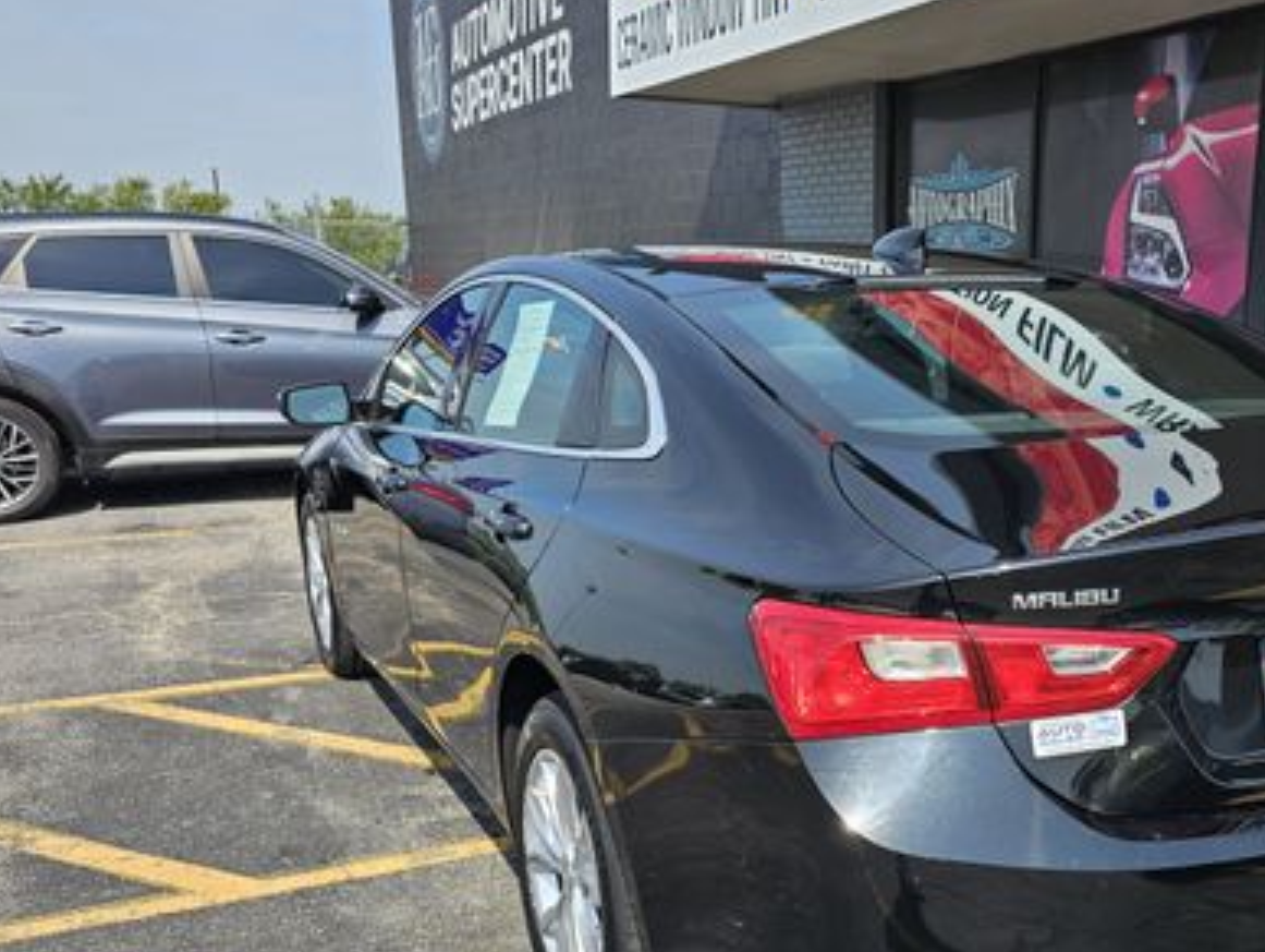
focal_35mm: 38
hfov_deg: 47.4
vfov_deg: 37.3
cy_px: 641
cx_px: 925
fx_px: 1390
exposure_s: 1/460
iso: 10
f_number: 1.7
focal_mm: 6.3
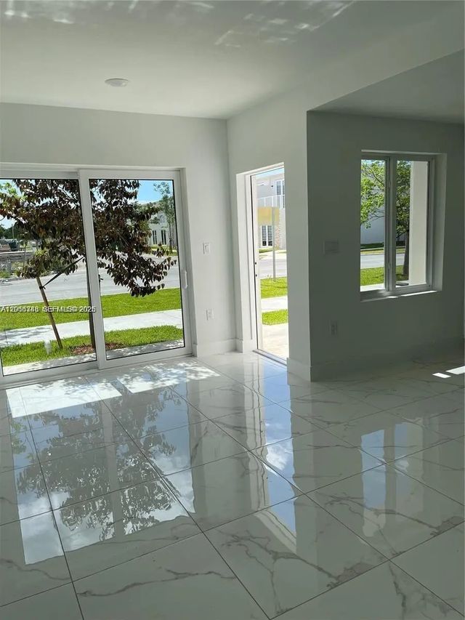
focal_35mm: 26
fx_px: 466
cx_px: 232
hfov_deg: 53.1
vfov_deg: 67.3
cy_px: 310
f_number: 1.6
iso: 32
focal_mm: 5.1
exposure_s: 1/2012
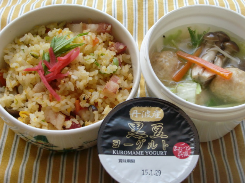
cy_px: 92
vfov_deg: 26.6
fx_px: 389
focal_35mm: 55
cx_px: 122
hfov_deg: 34.9
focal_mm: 9.8
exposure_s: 1/80
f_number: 3.6
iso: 200
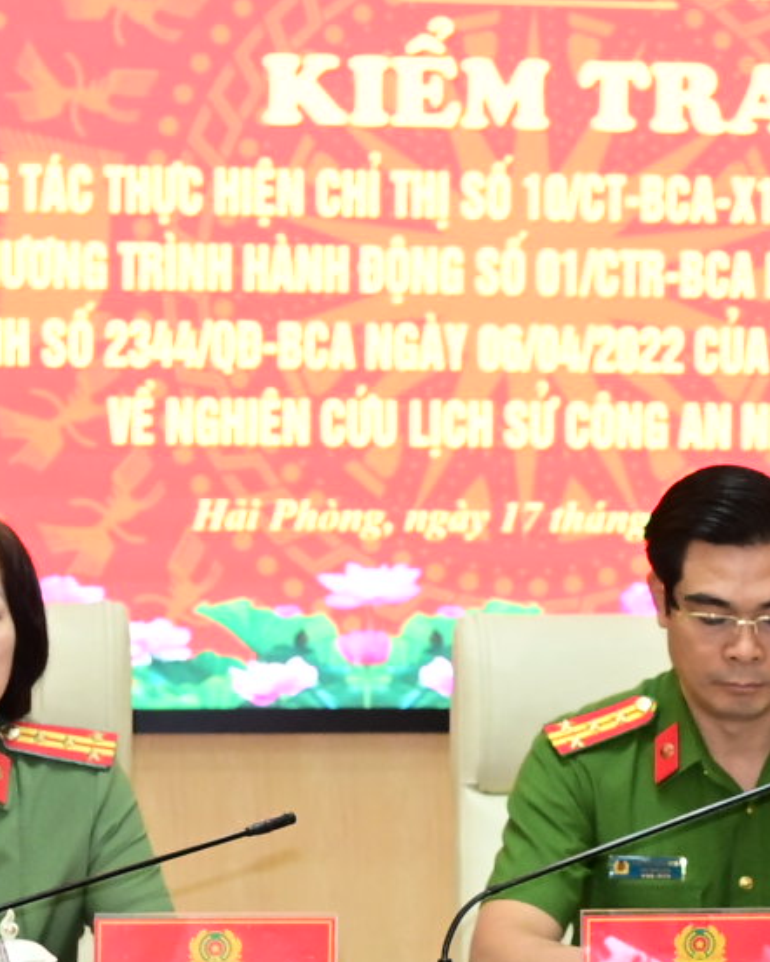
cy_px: 582
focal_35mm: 185
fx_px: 5267
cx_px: 981
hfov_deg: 8.3
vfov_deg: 10.4
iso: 2000
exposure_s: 1/160
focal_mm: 36
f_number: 4
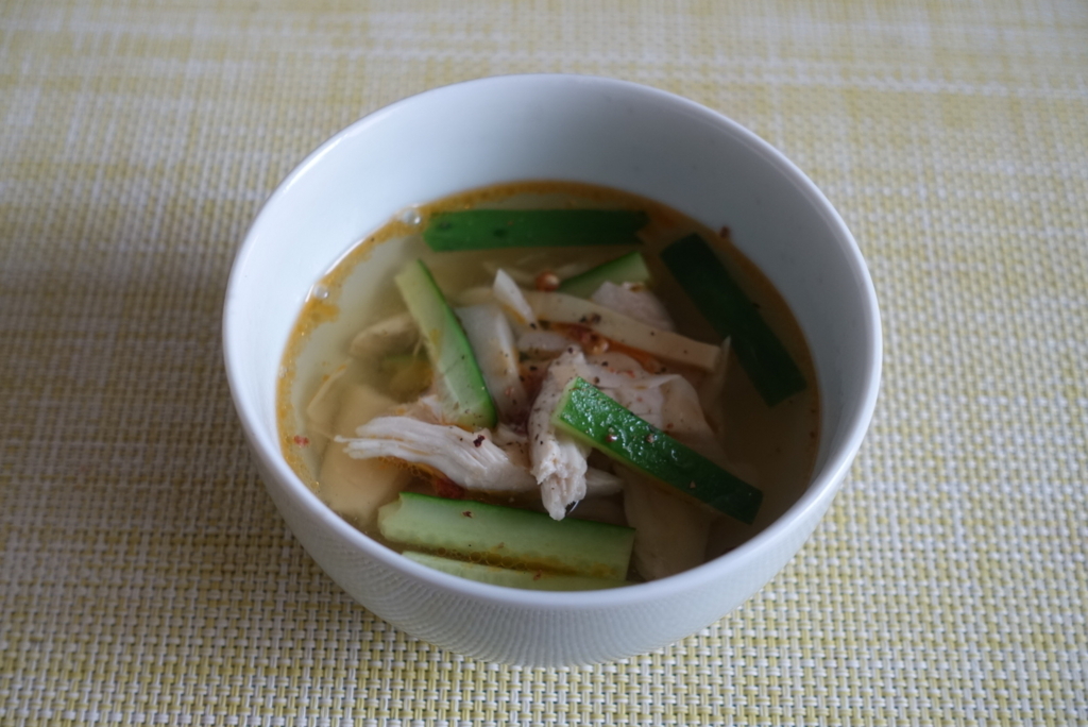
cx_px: 544
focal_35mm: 57
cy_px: 364
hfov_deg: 35.0
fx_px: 1724
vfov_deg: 23.8
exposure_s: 1/60
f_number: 2.8
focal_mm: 21.01
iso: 250
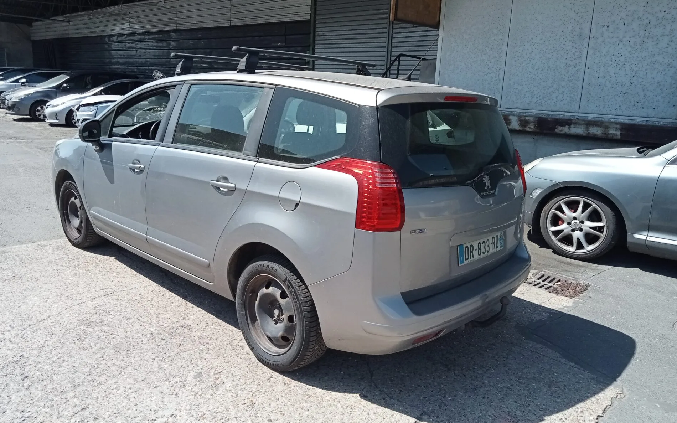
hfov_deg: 62.9
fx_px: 553
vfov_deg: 41.8
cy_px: 191
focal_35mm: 30
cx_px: 337
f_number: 2.2
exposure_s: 1/820
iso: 102
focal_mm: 3.46
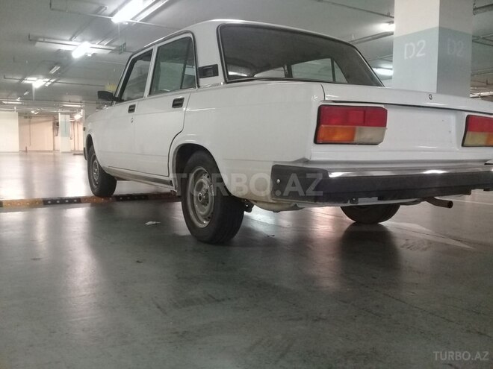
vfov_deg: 45.4
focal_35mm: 31
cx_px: 246
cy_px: 184
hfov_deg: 58.4
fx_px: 442
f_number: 2.2
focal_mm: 3.3
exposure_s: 1/17
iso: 250
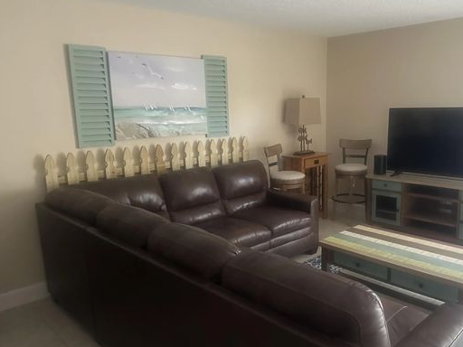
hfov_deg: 59.7
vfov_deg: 46.8
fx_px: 401
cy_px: 181
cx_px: 263
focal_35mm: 30
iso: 1000
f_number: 1.78
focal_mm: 6.86
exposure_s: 1/51
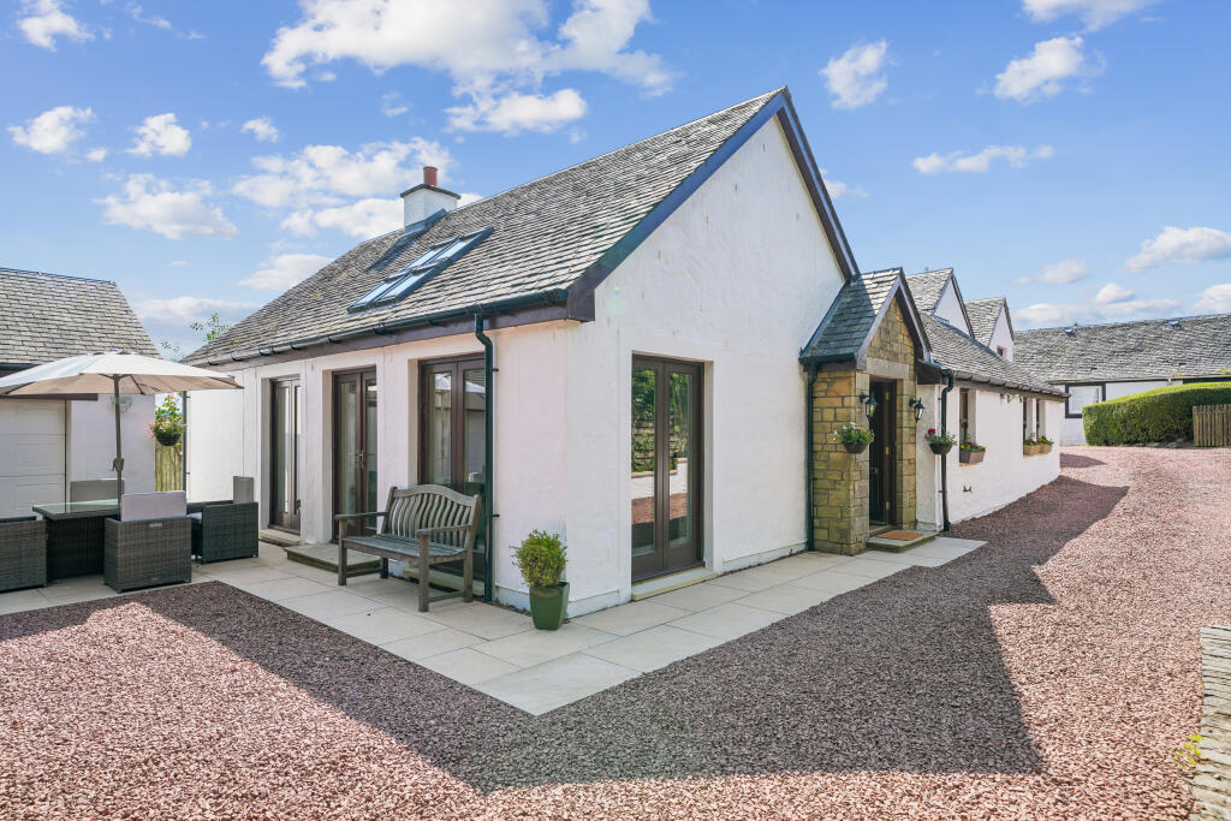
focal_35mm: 19
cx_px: 616
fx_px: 650
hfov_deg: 86.9
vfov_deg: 64.6
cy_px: 410
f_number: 7.1
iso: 100
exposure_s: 1/320
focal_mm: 19
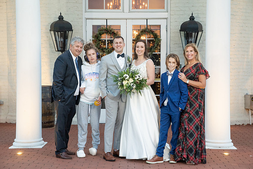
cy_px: 86
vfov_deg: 19.0
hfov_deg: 28.1
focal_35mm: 72
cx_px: 128
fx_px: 506
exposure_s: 1/100
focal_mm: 70
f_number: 4
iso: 4000
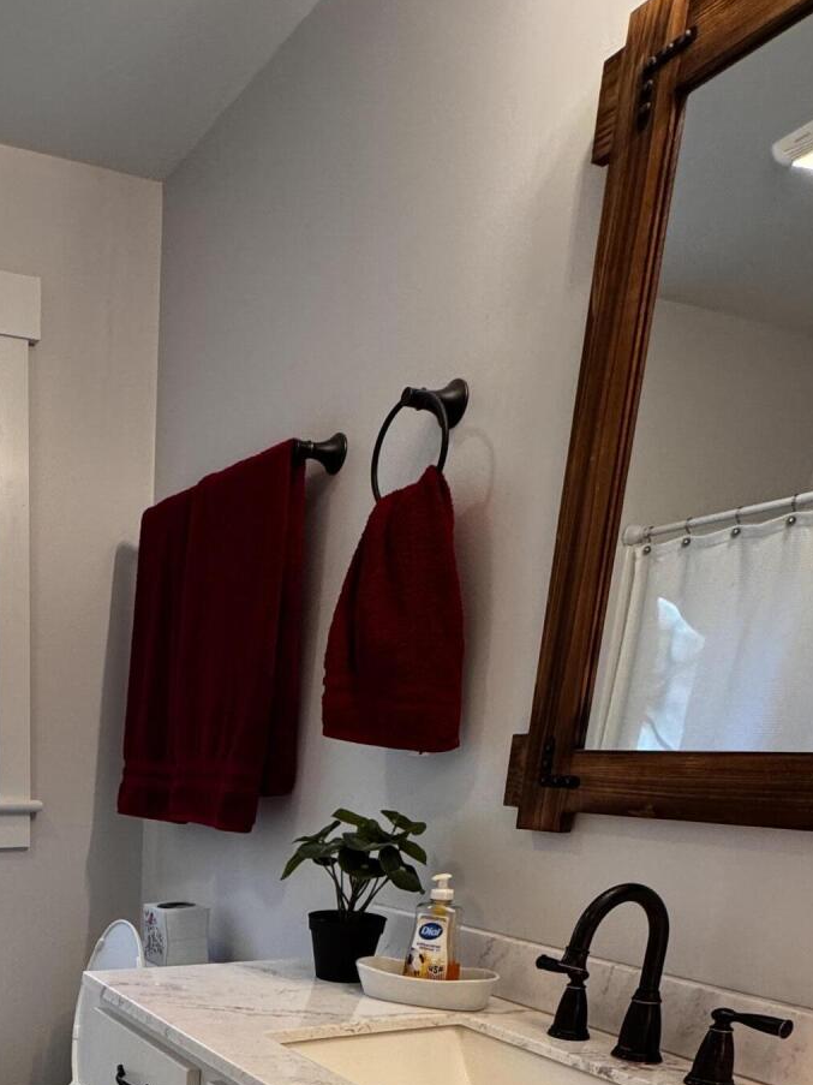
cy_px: 1053
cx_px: 88
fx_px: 971
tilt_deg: -17.3
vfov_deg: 49.2
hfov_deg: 41.9
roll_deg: -0.7
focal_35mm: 31
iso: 200
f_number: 2.2
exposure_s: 1/120
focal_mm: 2.22
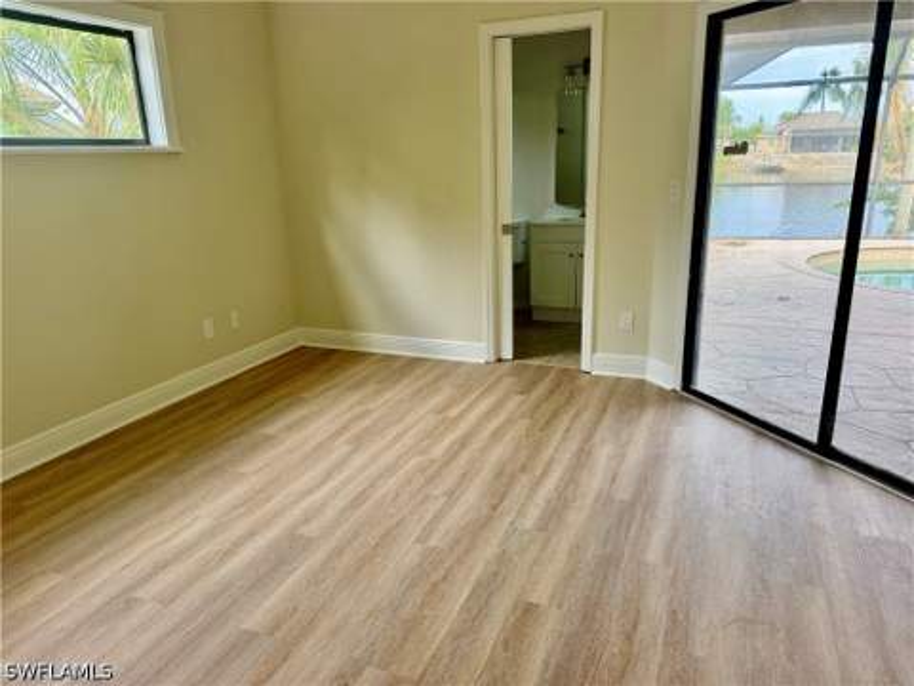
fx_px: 634
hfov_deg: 71.6
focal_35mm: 24
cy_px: 343
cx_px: 457
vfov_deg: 56.8
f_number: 1.78
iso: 125
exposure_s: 1/121
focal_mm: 6.76
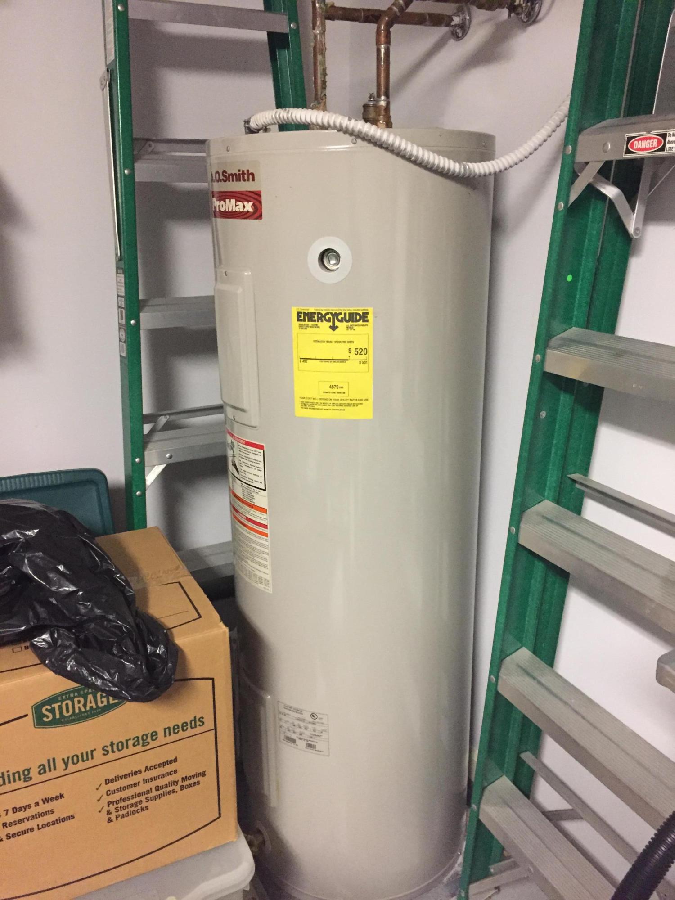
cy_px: 450
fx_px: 754
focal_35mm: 29
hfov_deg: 48.2
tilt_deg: -18.8
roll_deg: -0.4
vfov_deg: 61.7
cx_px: 338
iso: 400
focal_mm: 4.15
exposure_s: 1/15
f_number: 2.2
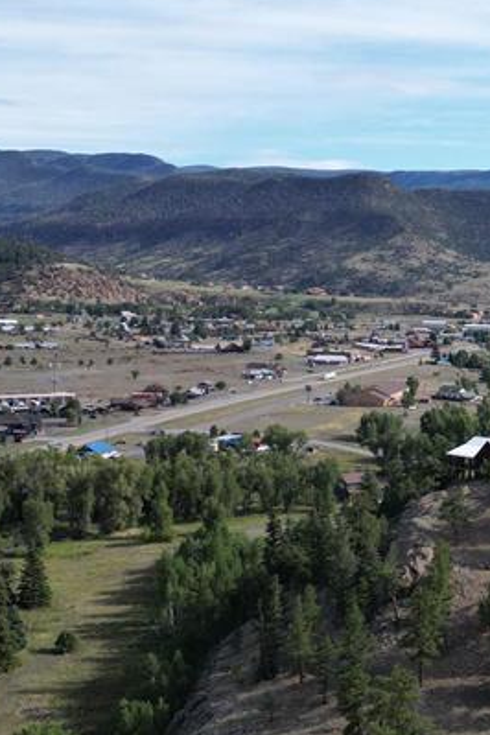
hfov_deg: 19.9
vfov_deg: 31.4
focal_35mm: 64
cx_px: 597
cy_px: 400
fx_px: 1307
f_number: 1.7
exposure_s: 1/2000
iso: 100
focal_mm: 6.72
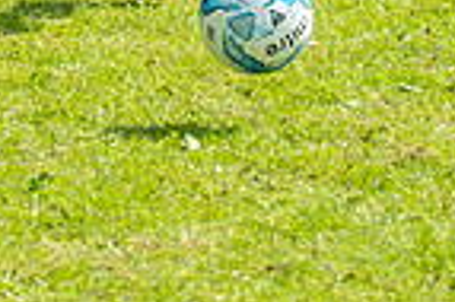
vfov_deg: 2.7
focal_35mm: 500
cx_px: -169
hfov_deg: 4.1
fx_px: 6312
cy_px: -310
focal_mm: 82
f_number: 3.2
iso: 250
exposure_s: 1/2500
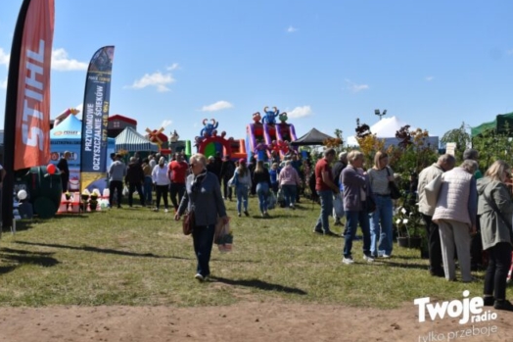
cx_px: 207
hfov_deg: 36.1
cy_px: 159
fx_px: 783
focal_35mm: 55
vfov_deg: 24.6
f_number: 7.1
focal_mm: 30
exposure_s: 1/2000
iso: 400
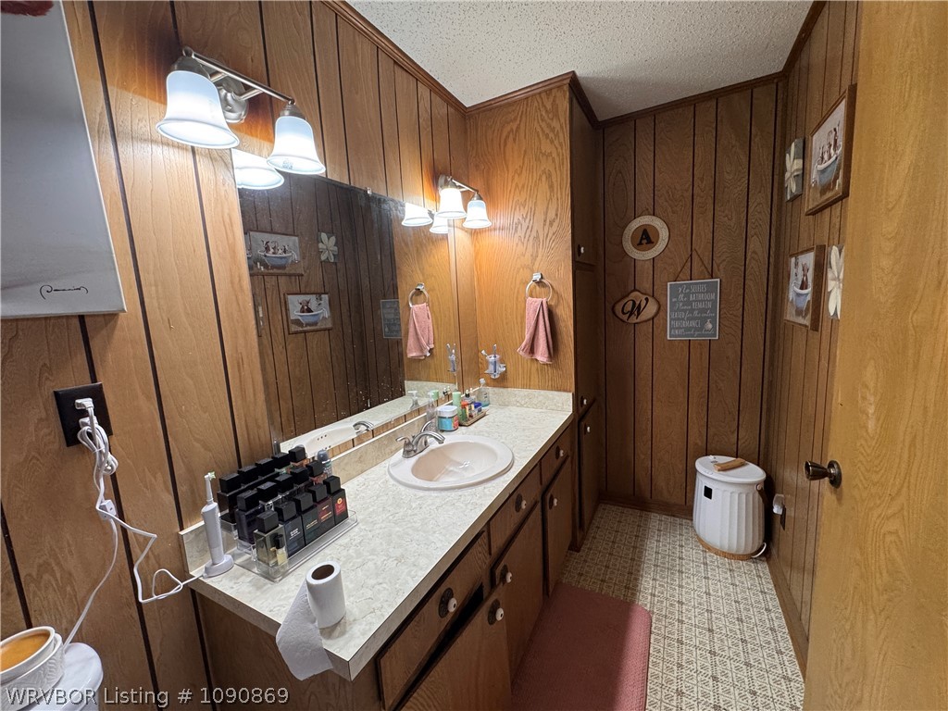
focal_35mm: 14
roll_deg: +3.1
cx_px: 474
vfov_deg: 85.7
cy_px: 356
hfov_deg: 102.1
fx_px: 383
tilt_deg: -9.5
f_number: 2.2
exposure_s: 1/120
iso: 250
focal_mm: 2.22
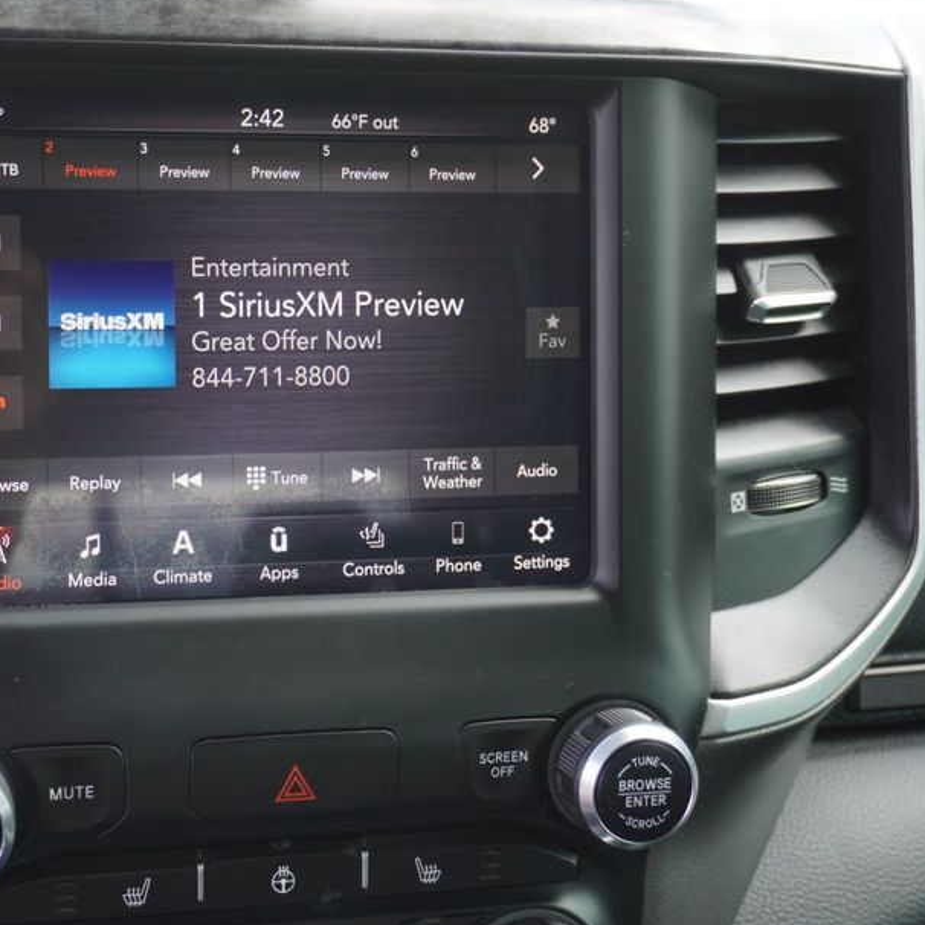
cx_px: 256
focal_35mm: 56
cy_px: 414
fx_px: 1693
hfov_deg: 30.2
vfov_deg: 30.5
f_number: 4.5
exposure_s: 1/60
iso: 125
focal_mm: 26
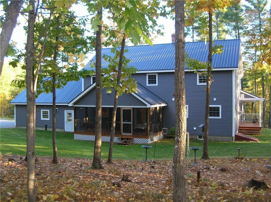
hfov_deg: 51.4
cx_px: 136
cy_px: 101
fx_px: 281
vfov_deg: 39.6
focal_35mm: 36
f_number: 2.7
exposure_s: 1/30
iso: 51
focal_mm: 6
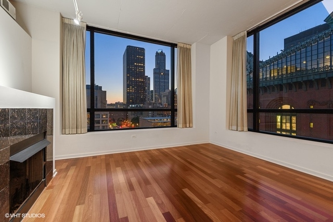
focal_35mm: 16
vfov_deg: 73.8
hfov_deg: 96.7
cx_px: 166
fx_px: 148
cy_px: 111
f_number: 8
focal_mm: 16
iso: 800
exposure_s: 1/4
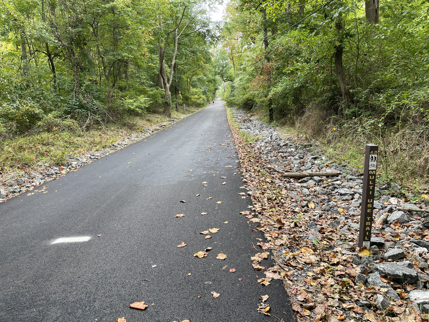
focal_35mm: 26
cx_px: 214
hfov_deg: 67.3
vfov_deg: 53.1
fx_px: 322
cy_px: 161
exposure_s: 1/154
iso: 32
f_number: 1.6
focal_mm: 4.2
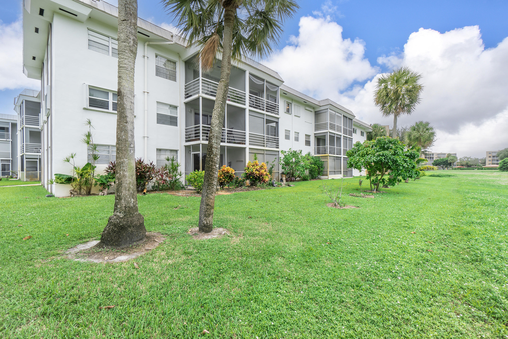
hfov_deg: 100.4
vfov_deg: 77.3
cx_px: 254
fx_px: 212
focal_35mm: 15
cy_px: 170
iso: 100
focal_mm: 10
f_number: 11
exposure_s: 1/50
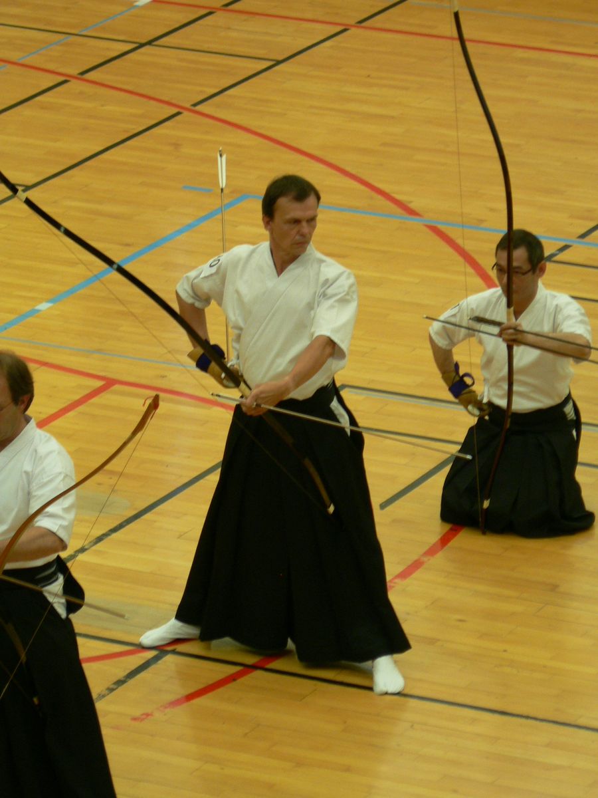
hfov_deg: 6.4
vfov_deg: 8.5
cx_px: 299
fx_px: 5367
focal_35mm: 233
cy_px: 399
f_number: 3.3
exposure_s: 1/30
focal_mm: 38.9
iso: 150
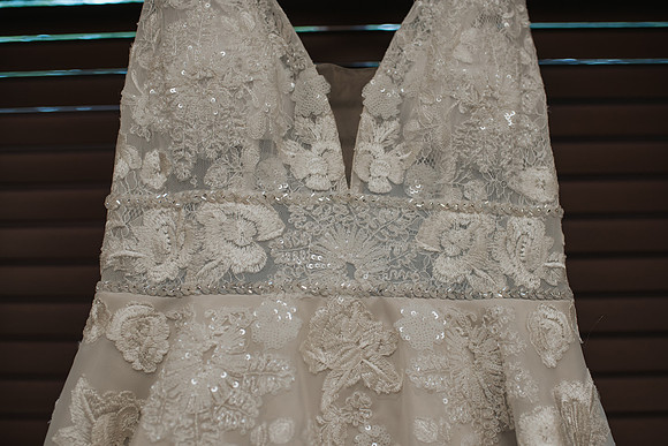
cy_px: 223
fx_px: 705
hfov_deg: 50.6
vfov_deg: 35.1
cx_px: 356
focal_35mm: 38
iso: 220
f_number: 2.8
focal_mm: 35
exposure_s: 1/125
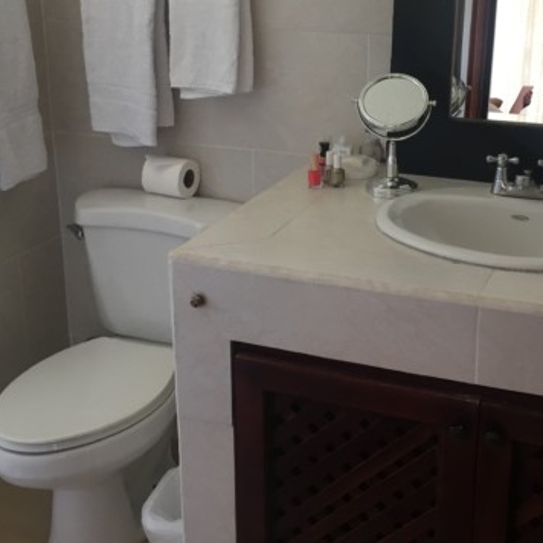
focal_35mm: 48
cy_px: 182
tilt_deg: -14.8
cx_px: 356
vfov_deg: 35.0
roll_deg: -3.1
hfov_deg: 35.1
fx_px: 852
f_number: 2.2
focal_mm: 4.15
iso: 40
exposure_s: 1/30
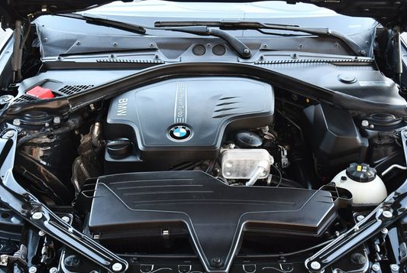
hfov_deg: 41.1
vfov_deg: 28.1
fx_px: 543
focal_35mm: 48
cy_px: 154
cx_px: 213
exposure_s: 1/160
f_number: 3.8
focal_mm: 20
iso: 800
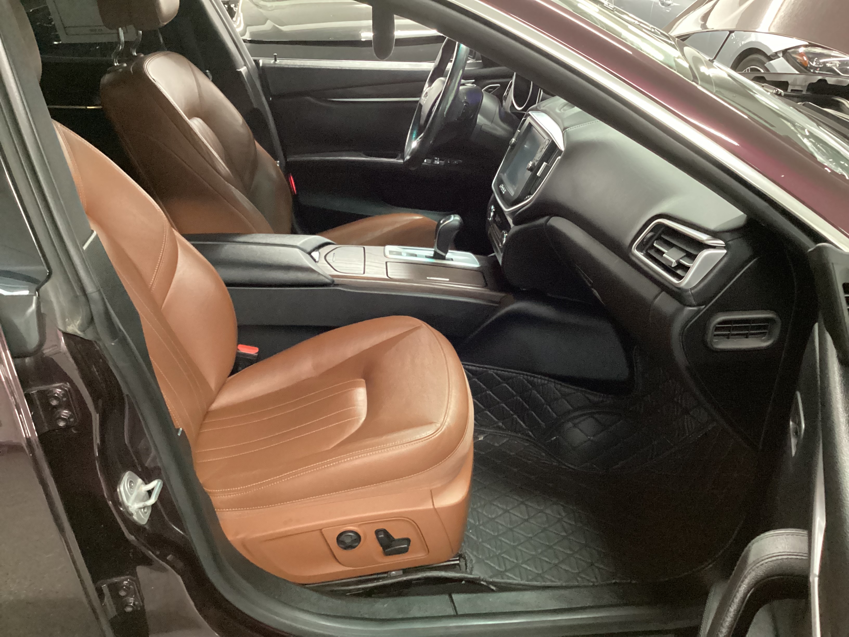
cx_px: 424
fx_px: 760
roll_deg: +0.8
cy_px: 318
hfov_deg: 58.4
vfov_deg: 45.4
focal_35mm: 31
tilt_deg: -27.5
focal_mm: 3.3
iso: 640
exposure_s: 1/24
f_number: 2.4
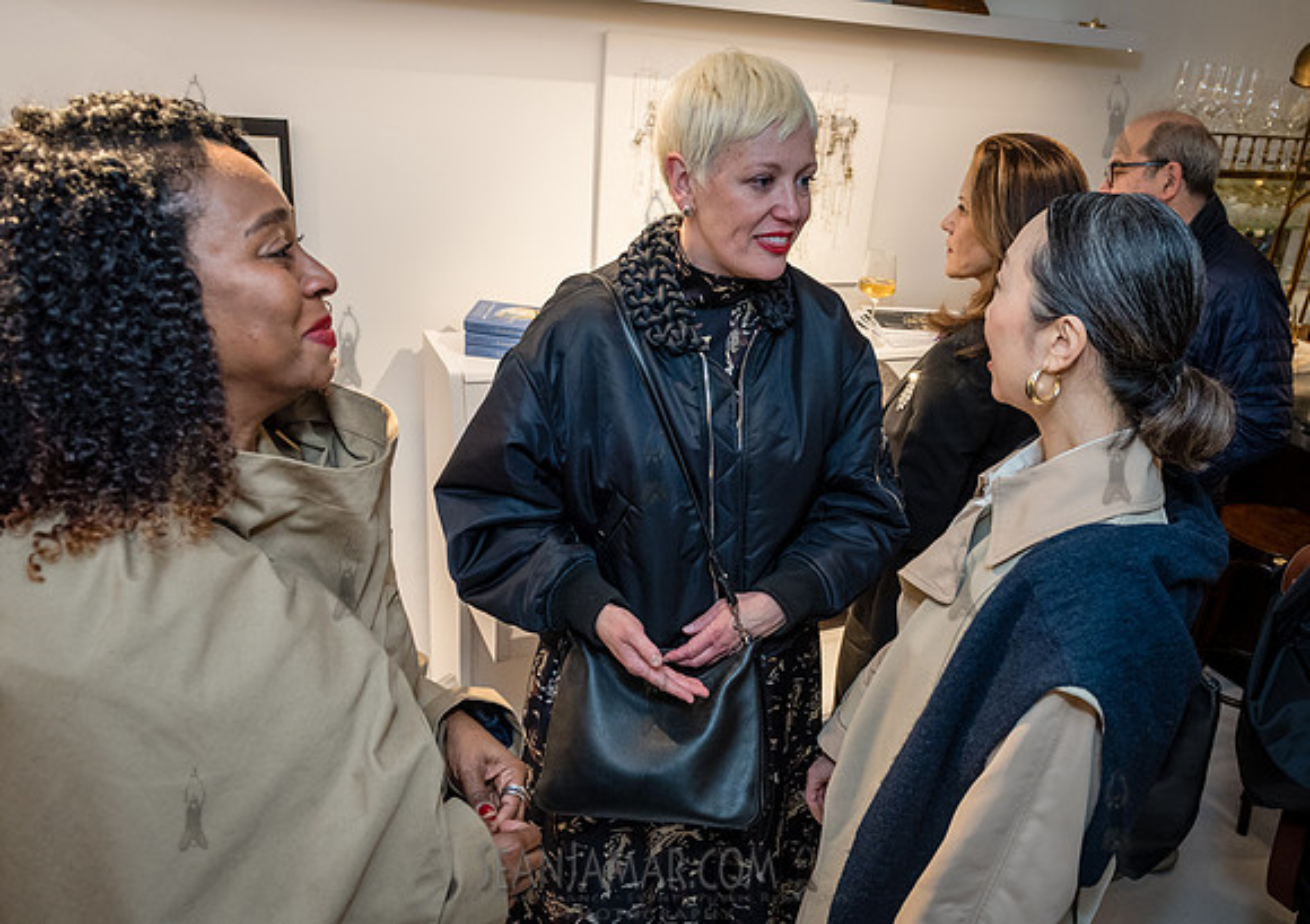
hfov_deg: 60.1
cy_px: 510
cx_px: 803
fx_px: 1117
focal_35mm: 30
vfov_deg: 44.9
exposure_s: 1/200
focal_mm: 24
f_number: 4
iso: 1600
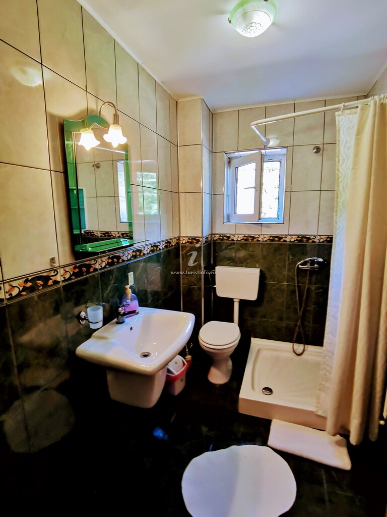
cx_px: 194
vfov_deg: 91.0
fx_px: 253
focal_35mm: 17
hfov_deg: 74.7
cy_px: 258
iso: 400
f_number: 2.2
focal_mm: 2.26
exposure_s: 1/50
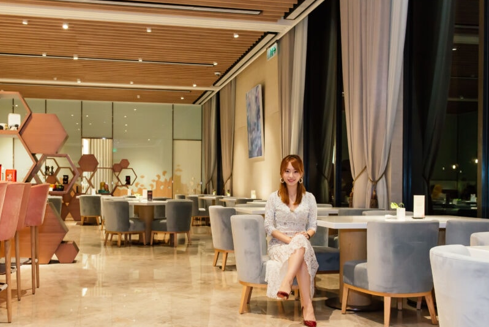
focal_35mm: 41
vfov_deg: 32.6
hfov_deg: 47.3
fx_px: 557
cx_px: 221
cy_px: 192
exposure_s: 1/125
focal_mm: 32
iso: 1600
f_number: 4.5
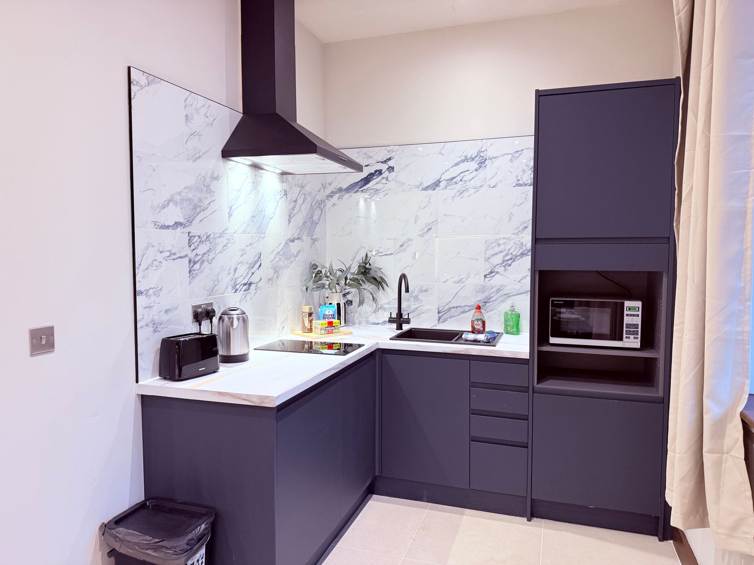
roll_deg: -0.1
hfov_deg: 71.6
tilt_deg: -2.8
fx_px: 523
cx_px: 377
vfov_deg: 56.8
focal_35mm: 24
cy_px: 282
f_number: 1.78
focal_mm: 6.76
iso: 125
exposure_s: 1/50
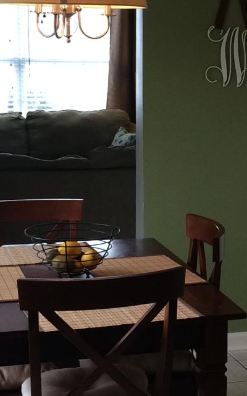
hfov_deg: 13.4
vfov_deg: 21.6
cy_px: 188
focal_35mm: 96
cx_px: 259
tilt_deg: -8.7
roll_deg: +0.2
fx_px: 1034
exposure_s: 1/120
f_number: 2.2
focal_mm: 4.15
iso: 64
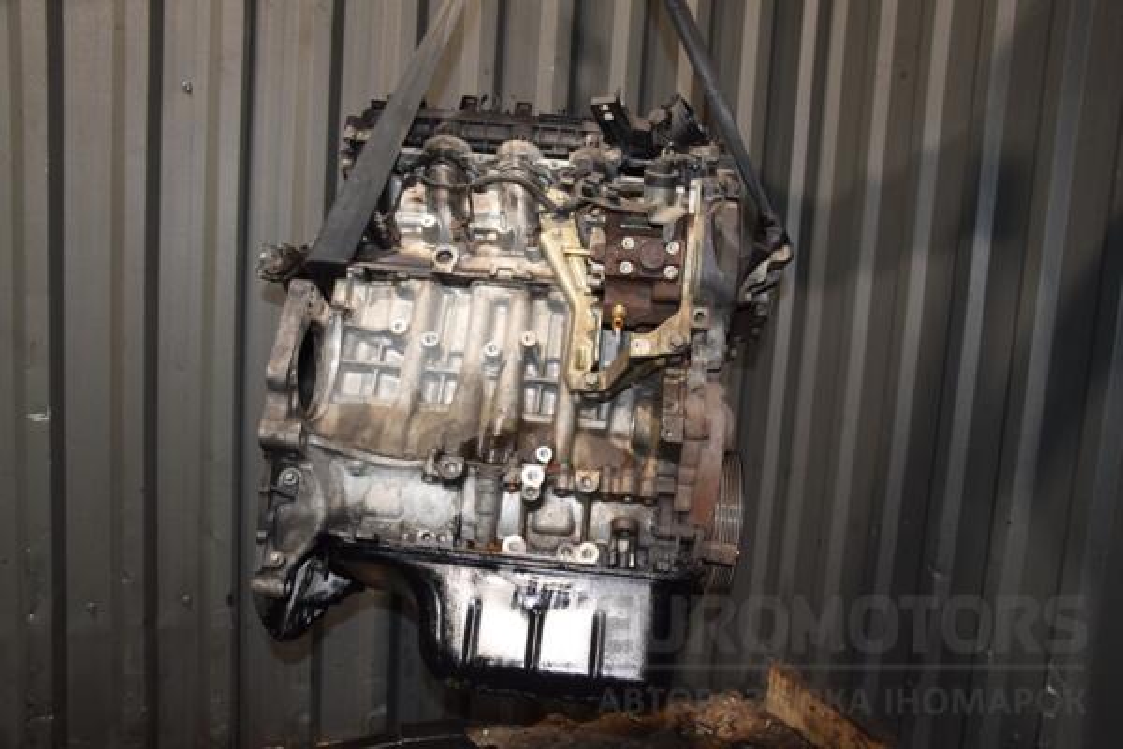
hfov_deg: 59.5
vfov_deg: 41.7
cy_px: 374
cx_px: 562
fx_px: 983
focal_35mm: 32
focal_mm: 21
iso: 800
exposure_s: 1/60
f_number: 5
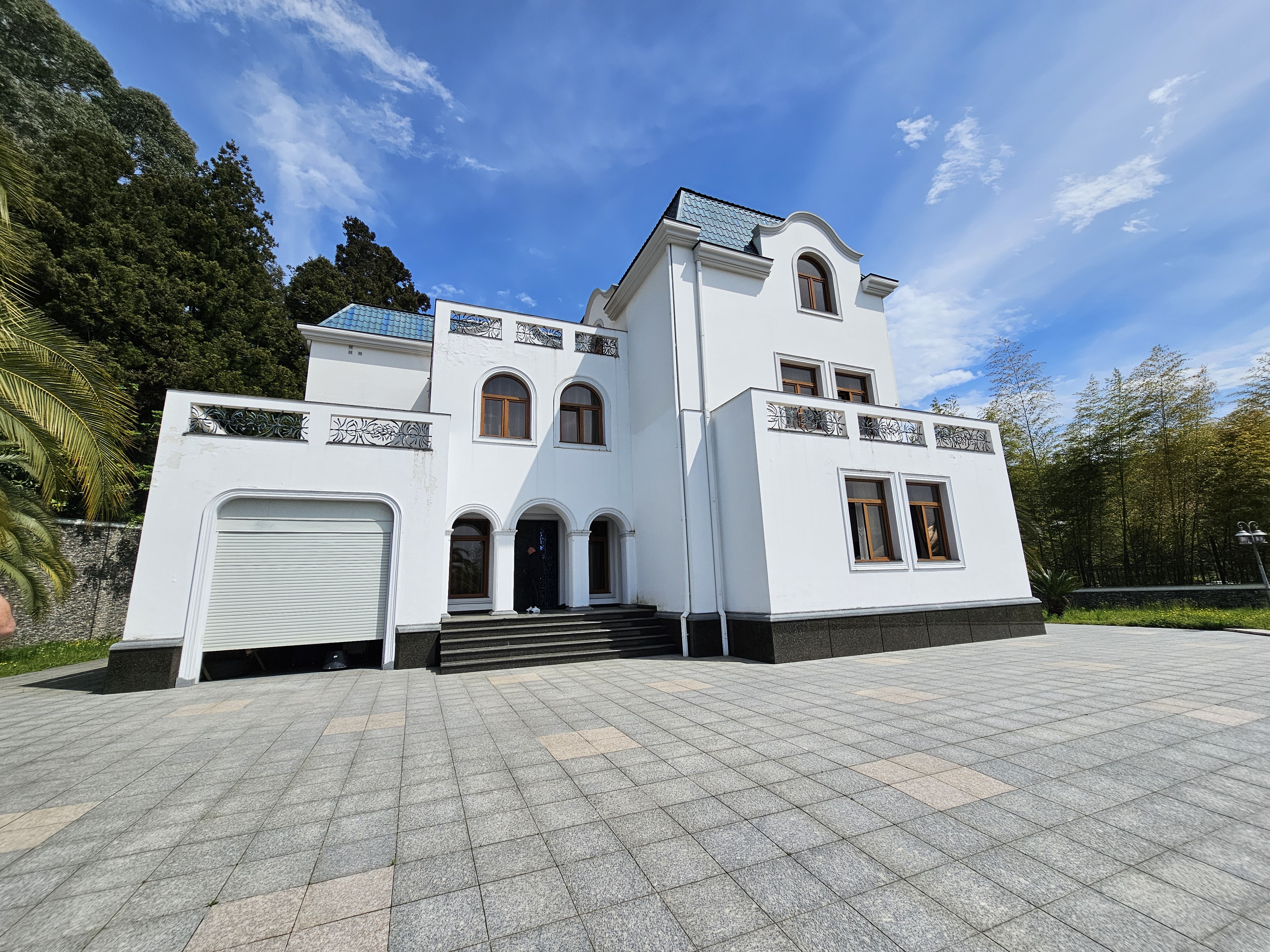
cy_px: 476
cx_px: 635
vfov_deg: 89.9
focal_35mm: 13
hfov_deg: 106.2
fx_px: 477
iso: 50
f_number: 2.2
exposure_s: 1/5228
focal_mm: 2.2
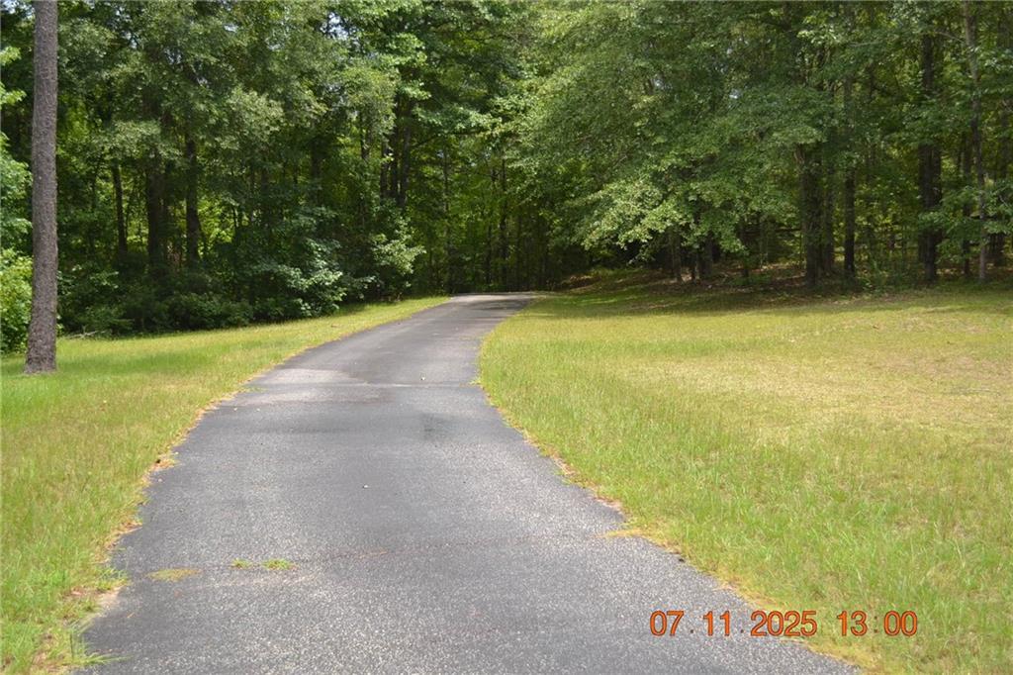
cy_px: 338
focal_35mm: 44
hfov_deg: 45.0
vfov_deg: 30.8
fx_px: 1224
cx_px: 506
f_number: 4.5
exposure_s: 1/160
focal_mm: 29
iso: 100
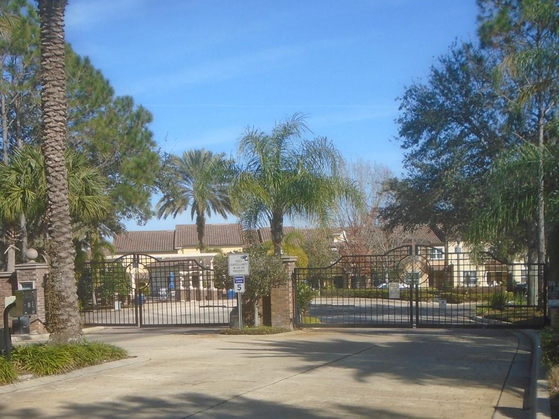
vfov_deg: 30.4
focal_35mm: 47
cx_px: 280
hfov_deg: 40.4
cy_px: 307
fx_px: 759
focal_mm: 5.5
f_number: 3.5
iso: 100
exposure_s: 1/800
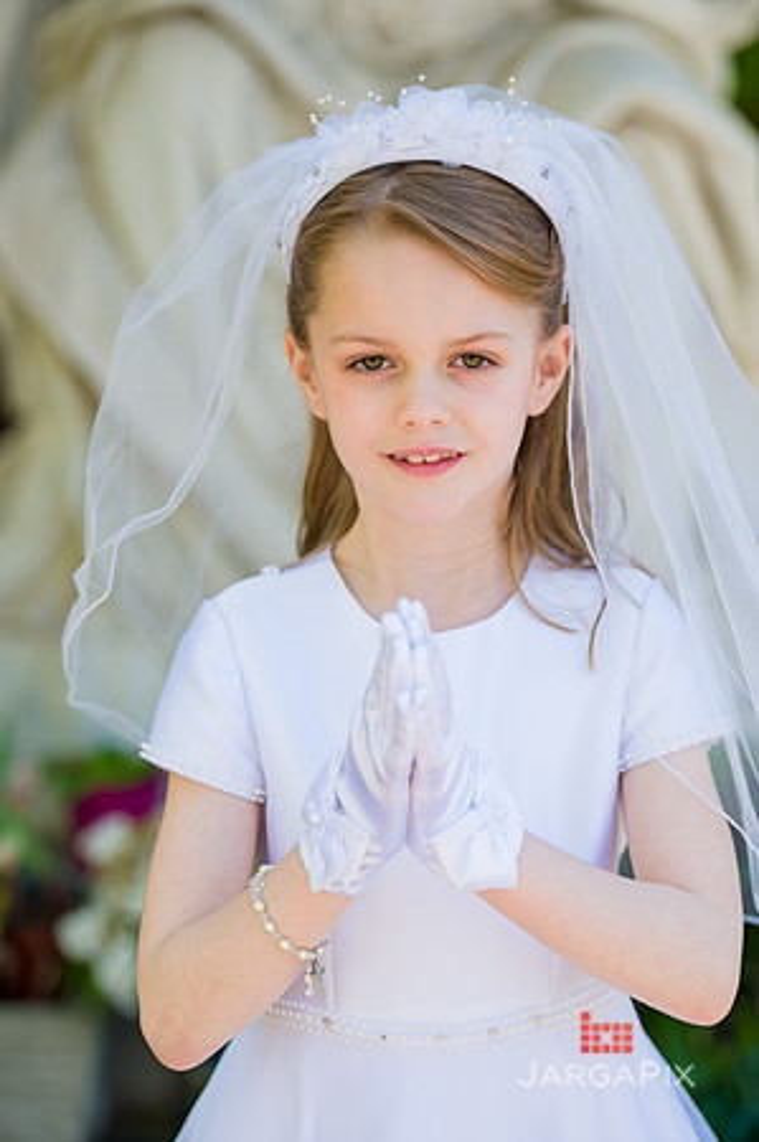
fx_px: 3328
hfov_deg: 13.0
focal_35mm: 105
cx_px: 380
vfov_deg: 19.5
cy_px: 571
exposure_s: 1/800
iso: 200
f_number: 3.2
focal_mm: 105
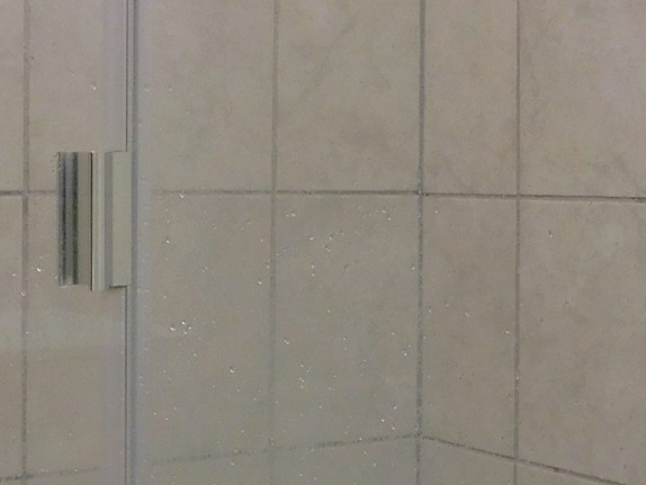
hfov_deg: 23.7
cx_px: 414
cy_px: 196
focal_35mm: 82
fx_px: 1531
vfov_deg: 18.0
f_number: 3
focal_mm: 4
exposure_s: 1/30
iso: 220
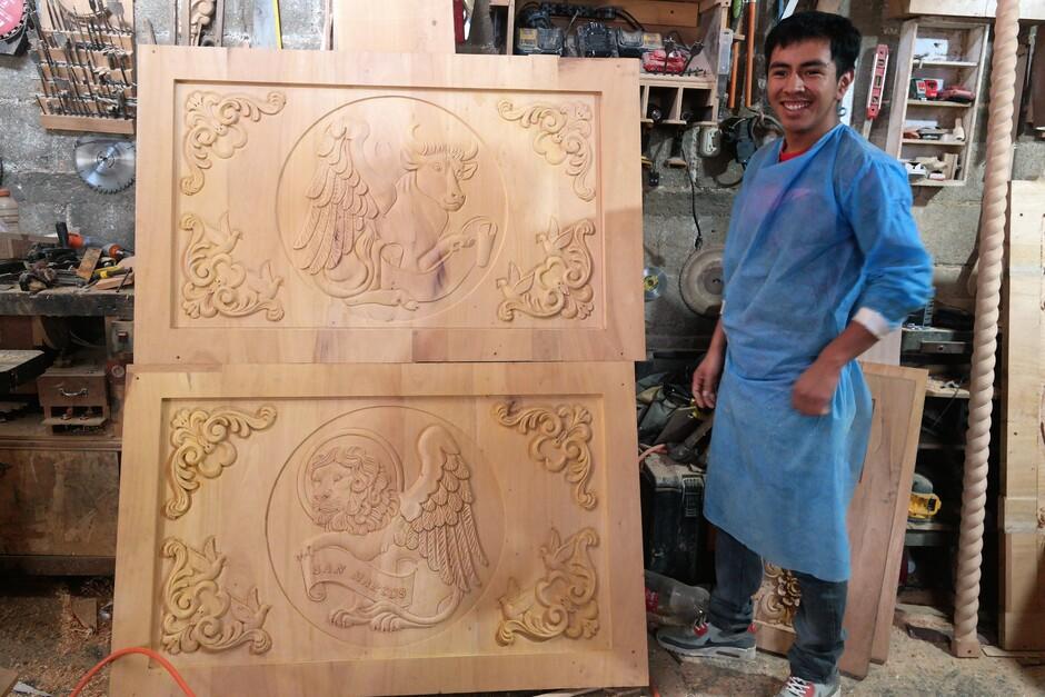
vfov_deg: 43.6
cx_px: 522
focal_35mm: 30
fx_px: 871
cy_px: 348
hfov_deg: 61.9
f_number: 3.5
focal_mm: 20
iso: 800
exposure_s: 1/40
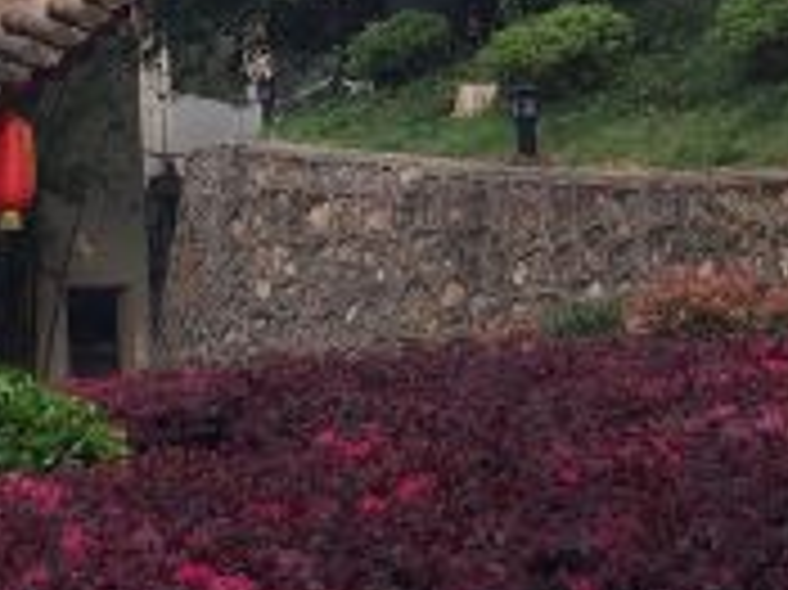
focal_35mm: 120
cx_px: 459
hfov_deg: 16.4
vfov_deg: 12.3
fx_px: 2730
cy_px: 110
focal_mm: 4.12
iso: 32
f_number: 2.2
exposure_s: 1/672
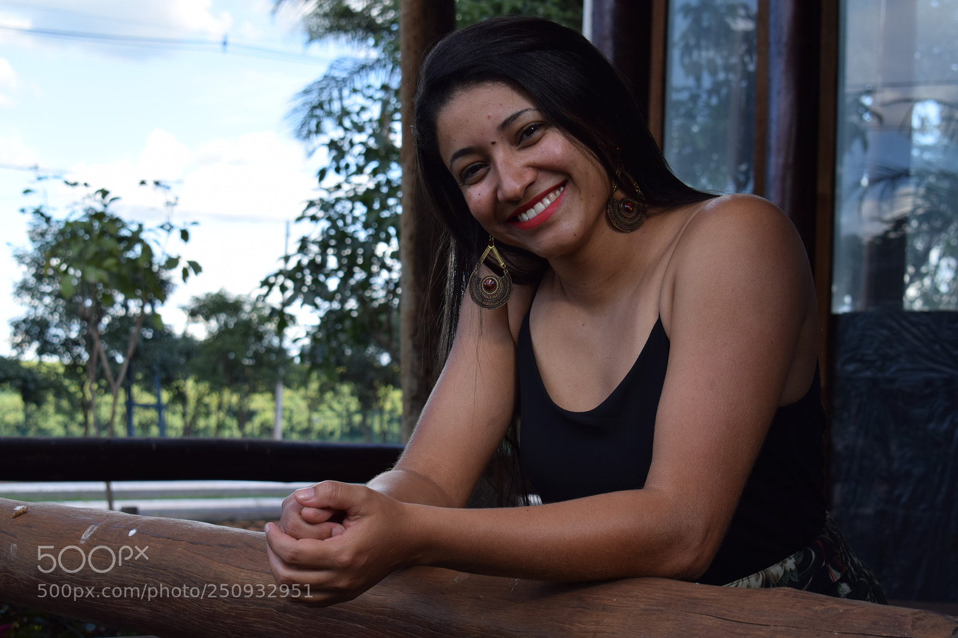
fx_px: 2195
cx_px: 479
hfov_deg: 24.6
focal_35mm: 82
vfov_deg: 16.5
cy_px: 319
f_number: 8
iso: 100
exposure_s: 1/80
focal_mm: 55
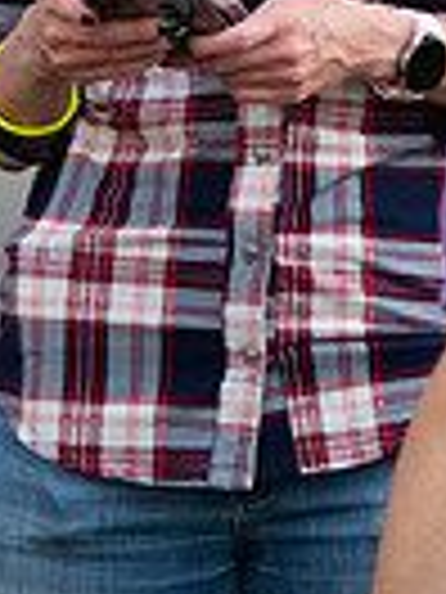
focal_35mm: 563
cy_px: -326
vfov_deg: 3.5
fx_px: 9672
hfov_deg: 2.6
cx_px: 281
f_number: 4
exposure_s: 1/125
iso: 1250
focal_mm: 85
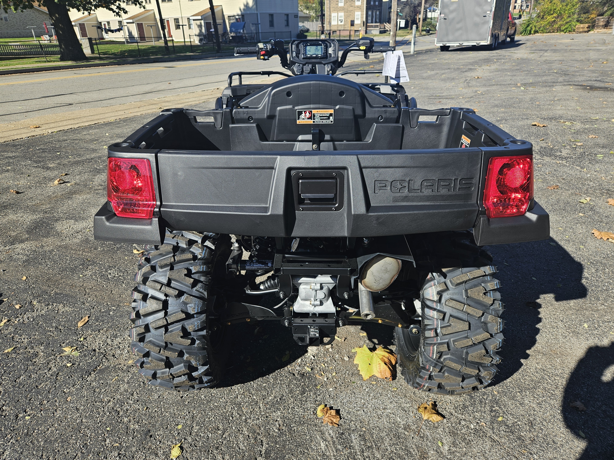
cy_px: 230
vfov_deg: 58.9
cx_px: 307
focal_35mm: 23
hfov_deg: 73.9
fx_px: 408
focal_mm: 5.4
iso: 25
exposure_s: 1/841
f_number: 1.8
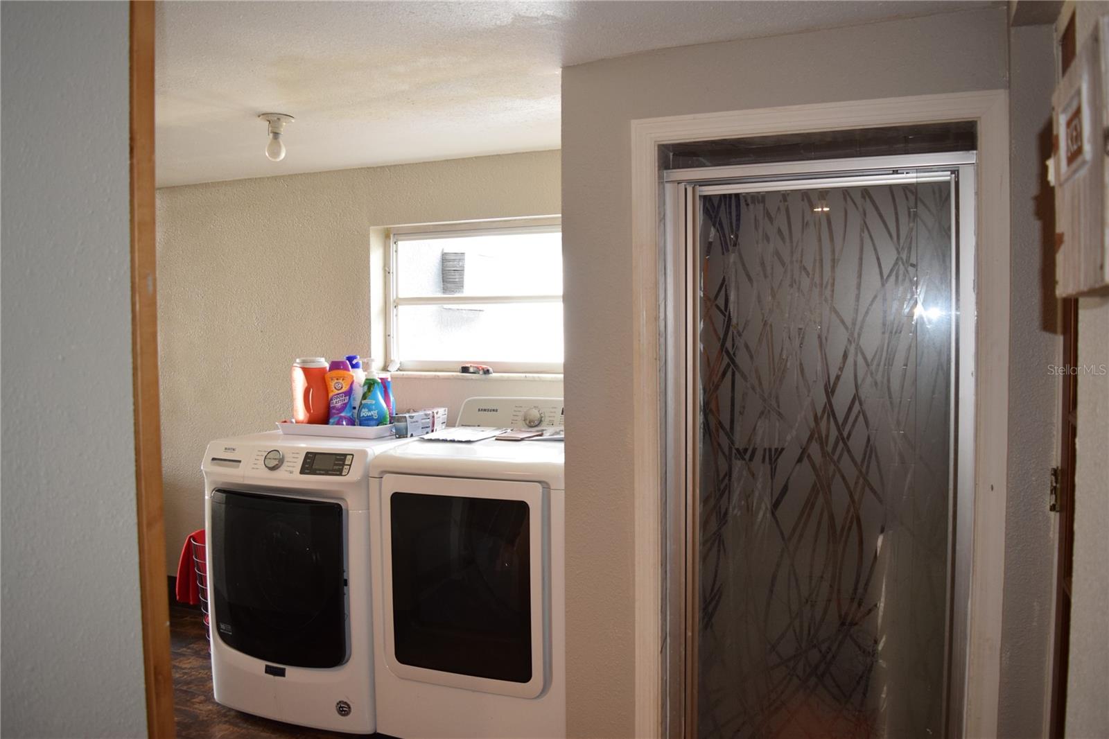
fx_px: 832
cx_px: 554
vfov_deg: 47.9
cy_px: 370
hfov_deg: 67.4
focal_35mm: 27
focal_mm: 18
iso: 800
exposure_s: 1/60
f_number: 4
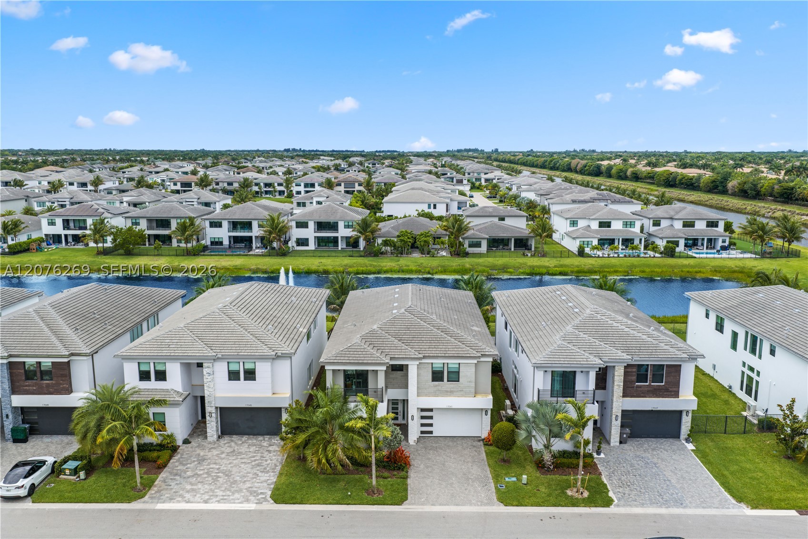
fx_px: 628
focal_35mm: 28
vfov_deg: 46.4
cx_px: 404
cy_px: 270
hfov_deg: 65.5
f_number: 5
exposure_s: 1/160
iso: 100
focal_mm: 14.45
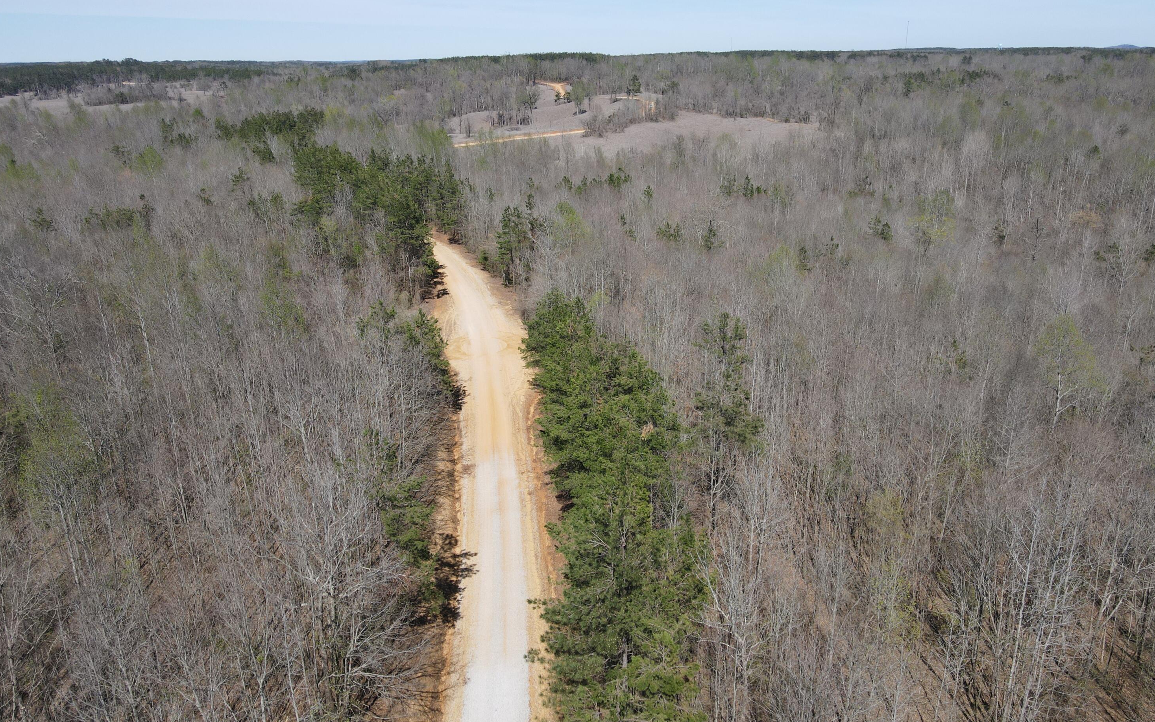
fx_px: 818
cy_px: 341
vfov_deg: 47.6
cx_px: 586
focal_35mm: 26
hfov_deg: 70.4
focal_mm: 4.5
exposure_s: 1/725
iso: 100
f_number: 2.8
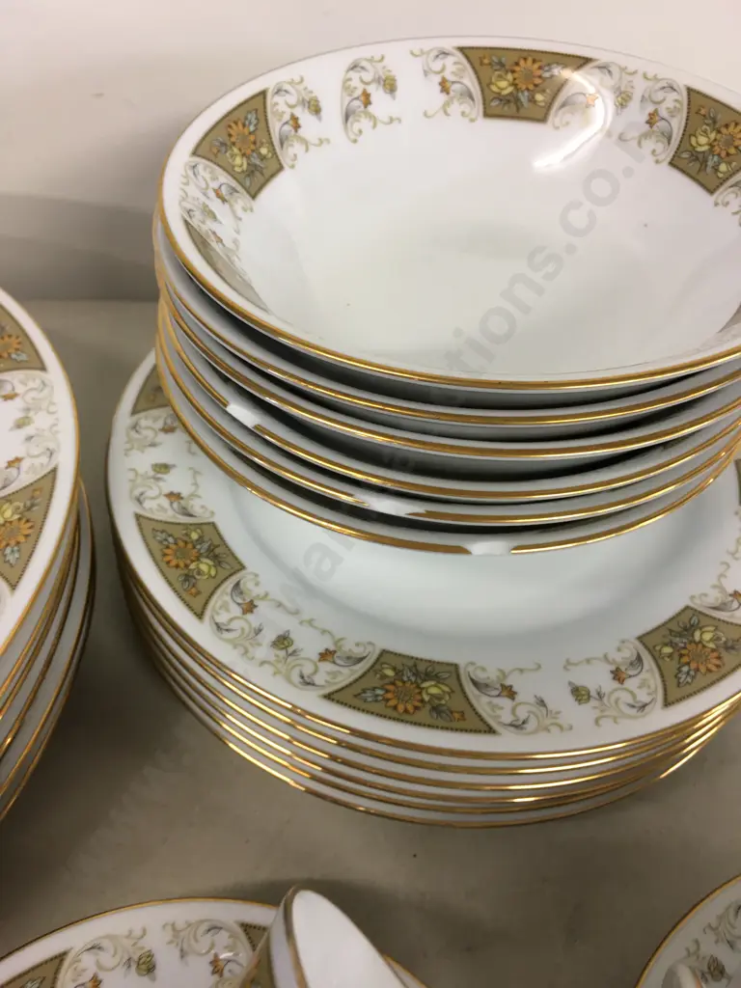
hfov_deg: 48.2
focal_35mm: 29
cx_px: 370
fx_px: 828
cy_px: 494
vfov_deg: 61.7
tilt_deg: -46.9
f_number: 2.2
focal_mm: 4.15
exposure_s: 1/17
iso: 40
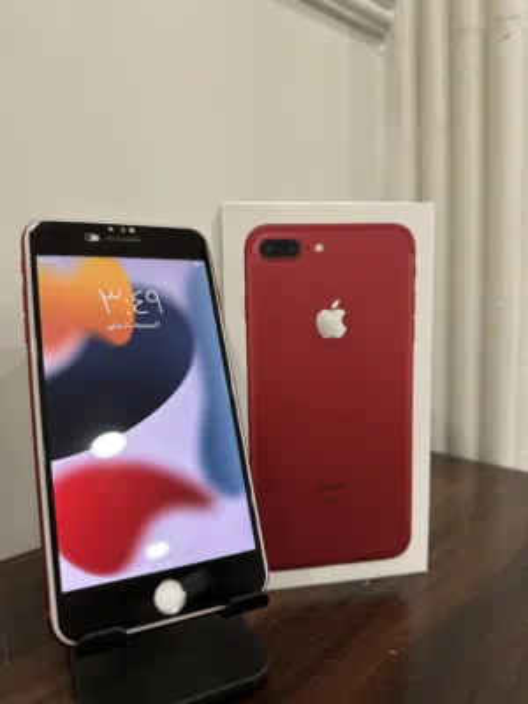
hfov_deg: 56.8
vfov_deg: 71.6
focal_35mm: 24
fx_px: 488
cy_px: 352
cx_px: 264
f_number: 1.78
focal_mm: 6.86
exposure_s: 1/50
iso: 250
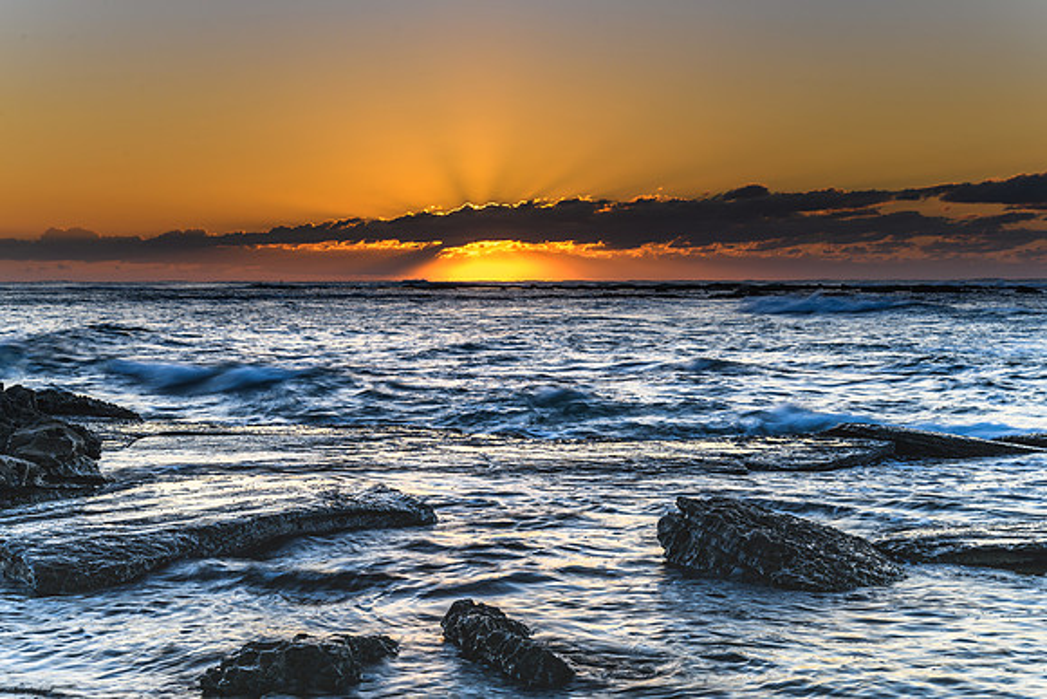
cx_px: 535
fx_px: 1757
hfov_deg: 33.2
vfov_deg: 22.5
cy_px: 342
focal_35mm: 60
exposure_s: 1/8
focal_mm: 58
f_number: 11
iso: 31
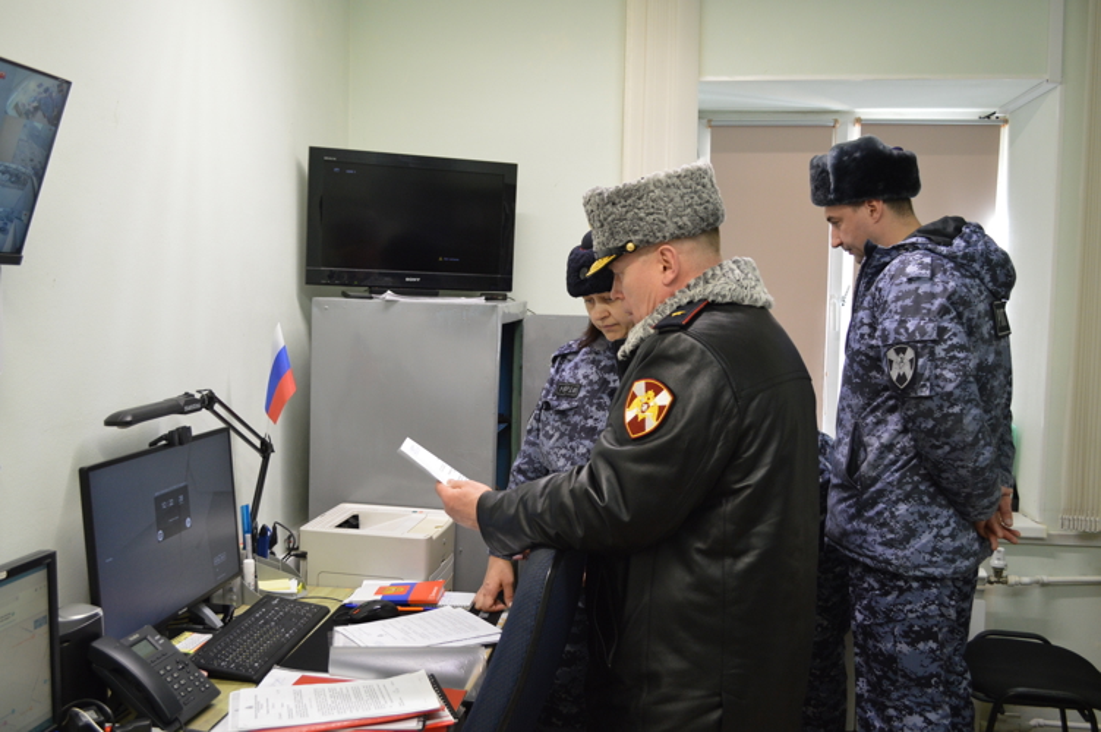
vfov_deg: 39.9
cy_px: 366
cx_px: 550
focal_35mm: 33
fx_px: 1008
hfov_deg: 57.3
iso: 800
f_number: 3.8
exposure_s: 1/60
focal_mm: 22
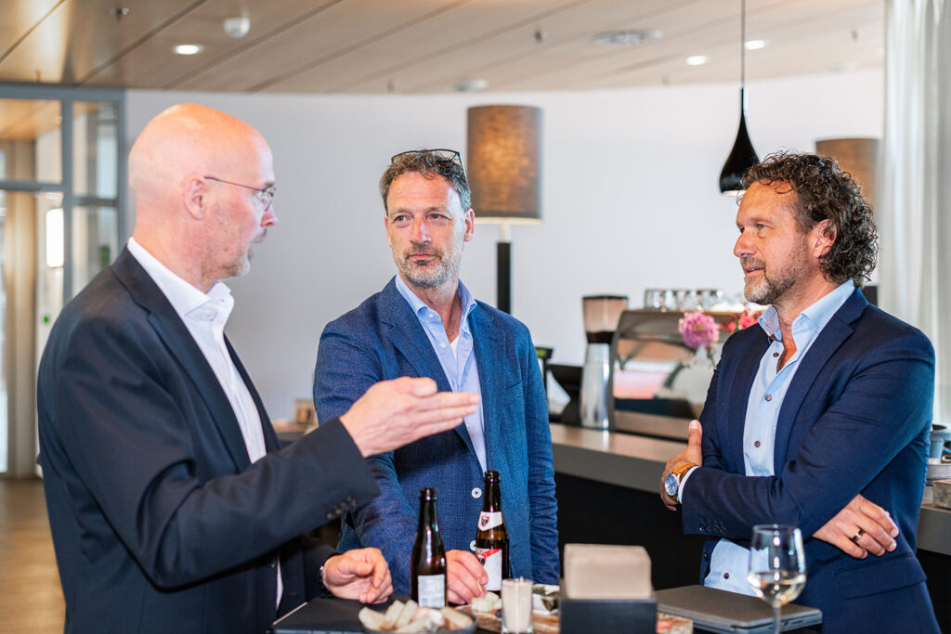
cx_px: 476
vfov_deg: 27.0
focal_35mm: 50
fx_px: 1321
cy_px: 317
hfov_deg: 39.6
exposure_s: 1/160
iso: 1000
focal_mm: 50
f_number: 2.8
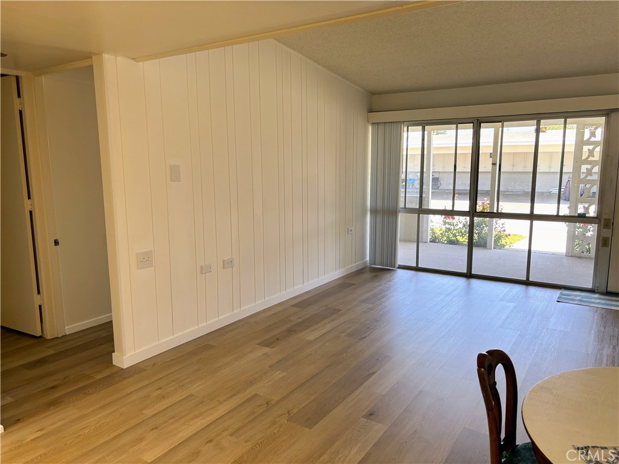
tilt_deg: -9.1
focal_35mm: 26
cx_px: 310
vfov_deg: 53.1
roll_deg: +1.1
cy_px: 232
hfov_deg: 67.3
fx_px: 465
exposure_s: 1/120
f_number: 1.6
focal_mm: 5.96
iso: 40
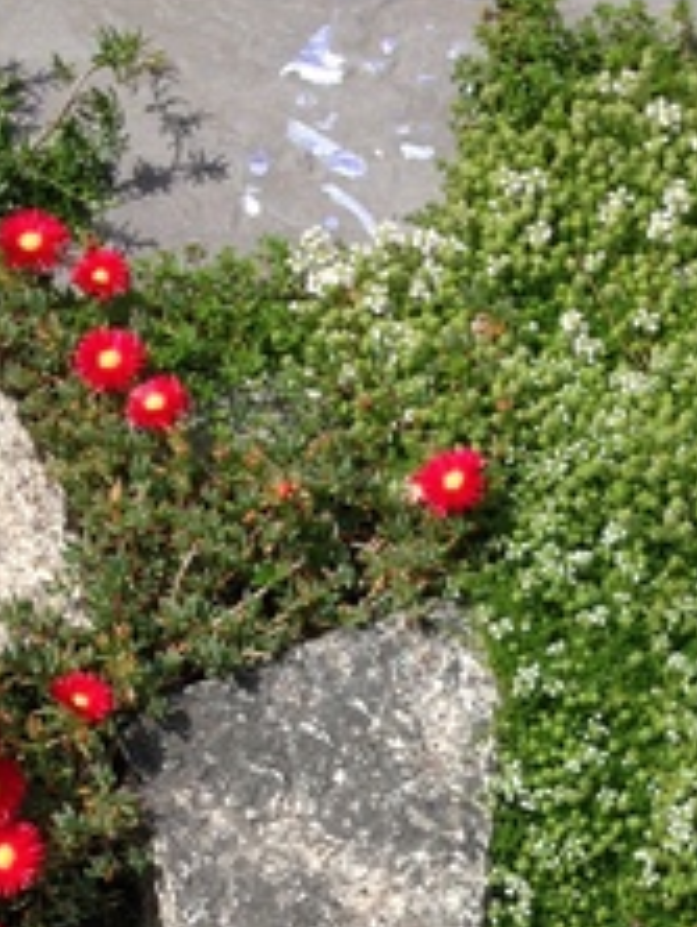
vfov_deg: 21.2
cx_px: 626
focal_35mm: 89
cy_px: 944
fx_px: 2385
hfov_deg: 16.4
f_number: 2.4
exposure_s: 1/1938
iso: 50
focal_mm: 4.12
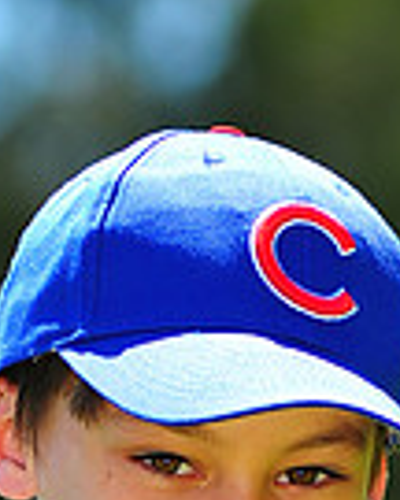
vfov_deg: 2.7
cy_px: 822
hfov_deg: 2.1
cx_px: 185
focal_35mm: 728
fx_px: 10773
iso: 200
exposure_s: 1/400
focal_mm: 180
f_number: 5
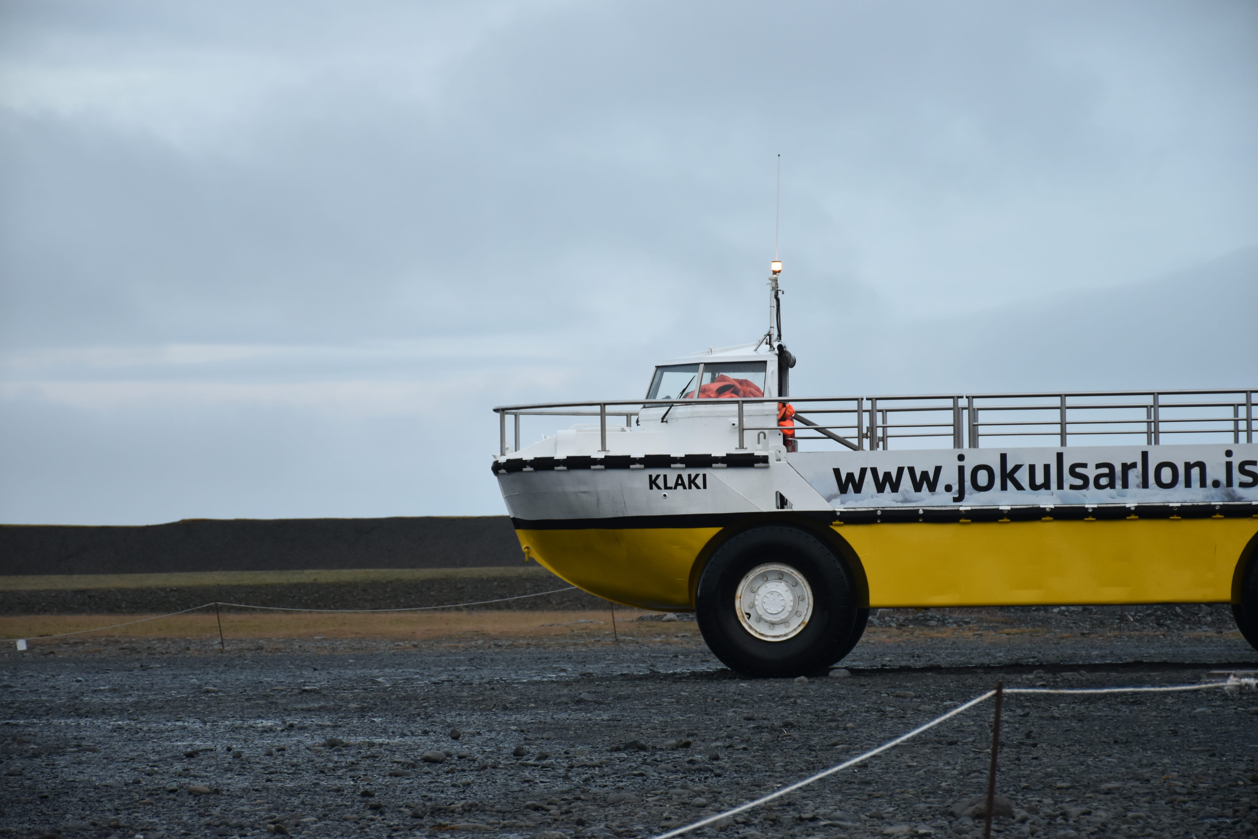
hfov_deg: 15.2
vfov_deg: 10.2
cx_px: 629
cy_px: 420
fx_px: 4717
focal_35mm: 135
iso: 640
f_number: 5.3
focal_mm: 90
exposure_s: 1/60
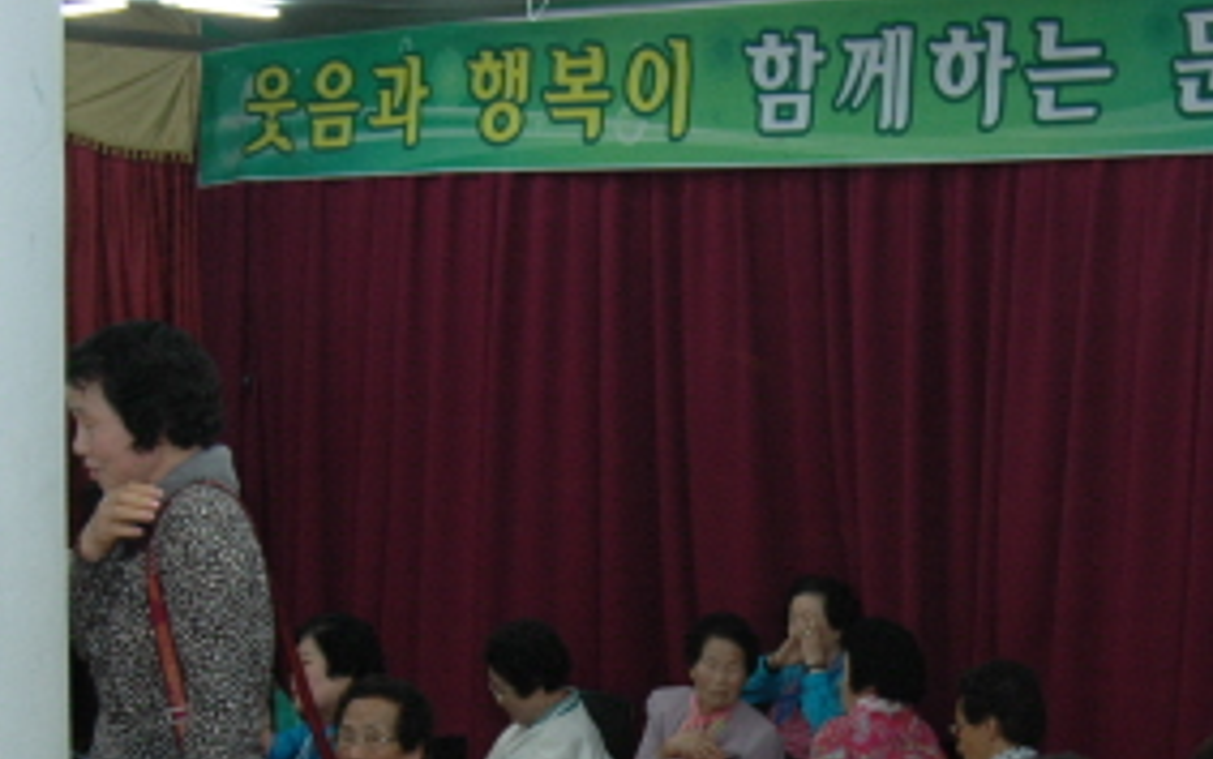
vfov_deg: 15.5
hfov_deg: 24.7
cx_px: 887
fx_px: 2744
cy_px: 725
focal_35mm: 83
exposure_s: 1/60
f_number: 5
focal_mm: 24
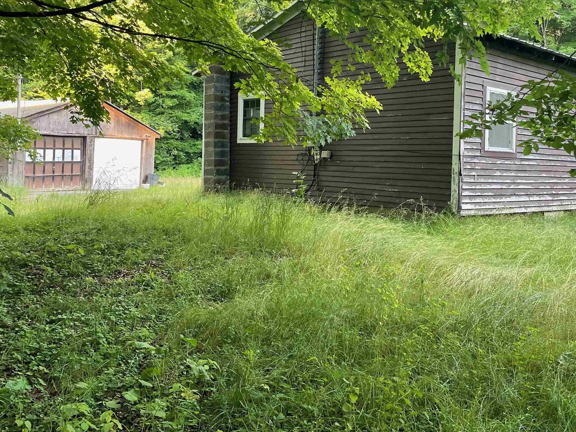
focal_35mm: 36
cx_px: 342
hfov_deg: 51.1
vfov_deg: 39.4
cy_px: 162
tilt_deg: +0.6
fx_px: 599
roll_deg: -1.4
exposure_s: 1/121
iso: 125
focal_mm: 4.2
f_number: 1.6
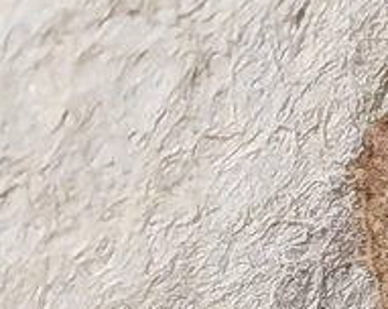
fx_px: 3232
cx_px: 646
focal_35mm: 282
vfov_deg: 5.5
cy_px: 319
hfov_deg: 6.7
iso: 80
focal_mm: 5.31
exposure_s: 1/50
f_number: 1.7
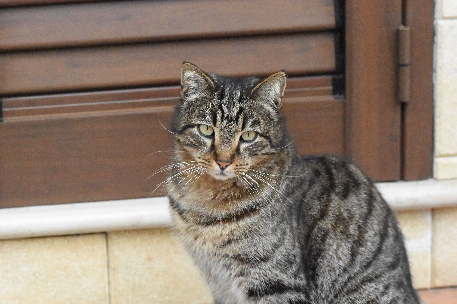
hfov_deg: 16.1
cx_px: 228
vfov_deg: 10.8
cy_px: 152
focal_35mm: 128
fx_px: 1618
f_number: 5.6
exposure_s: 1/8000
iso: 25600
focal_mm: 85
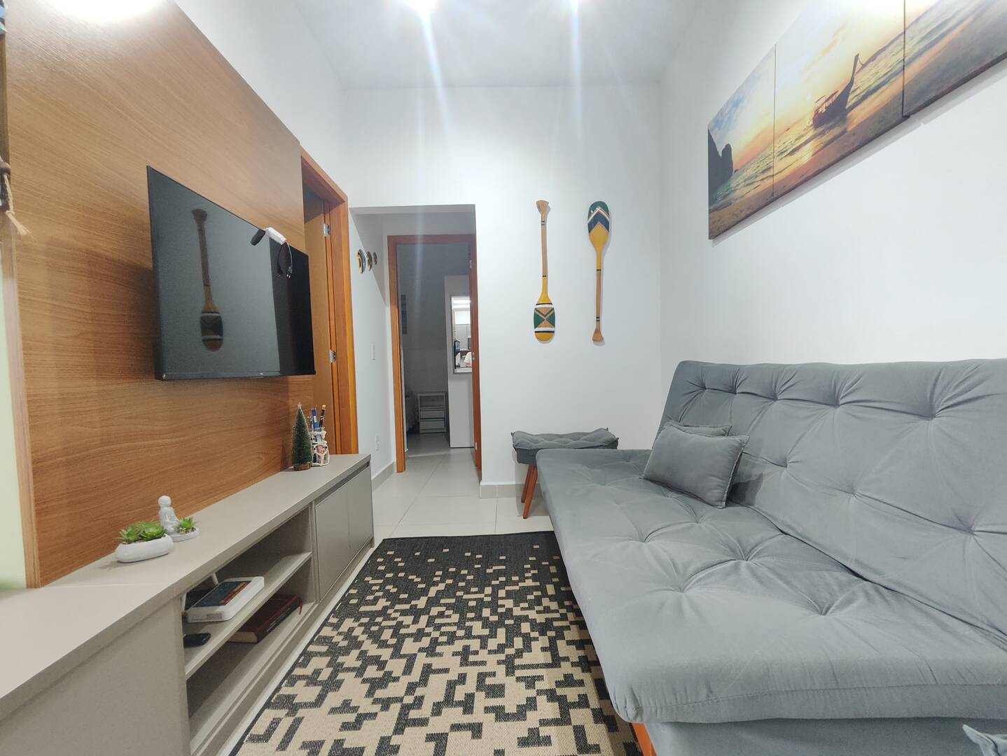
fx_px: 466
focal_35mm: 16
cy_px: 378
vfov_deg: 78.2
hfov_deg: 94.5
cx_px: 504
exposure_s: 1/30
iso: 195
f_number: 2.2
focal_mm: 1.65
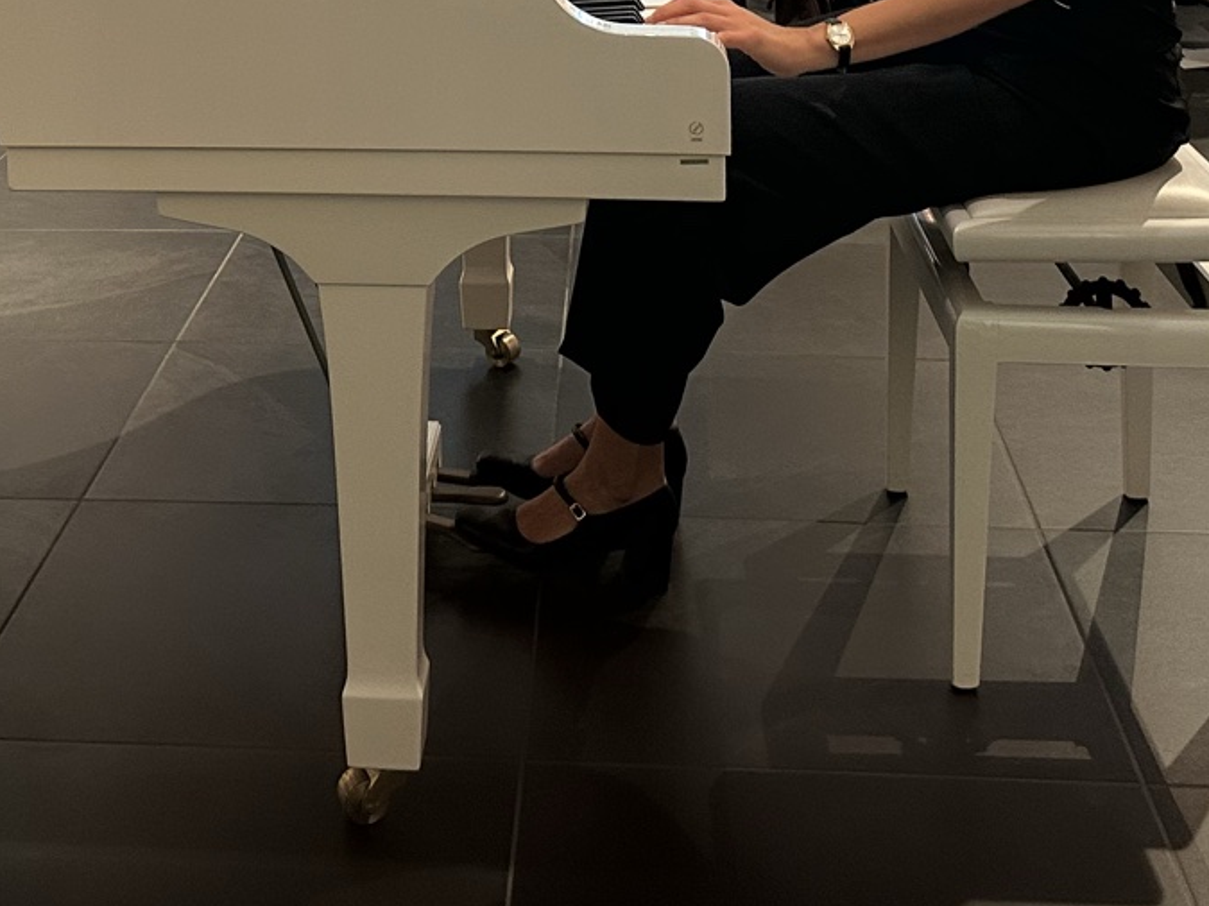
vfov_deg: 21.3
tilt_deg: -6.1
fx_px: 2235
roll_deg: +0.5
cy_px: -177
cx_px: 389
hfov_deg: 30.0
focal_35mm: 64
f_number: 1.78
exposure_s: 1/62
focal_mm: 6.86
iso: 200
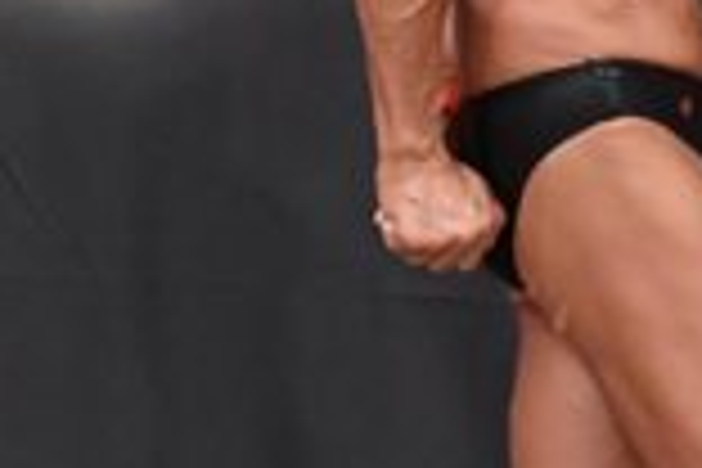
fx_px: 21780
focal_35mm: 1117
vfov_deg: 1.2
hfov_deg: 1.8
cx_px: -677
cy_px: 135
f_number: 5.6
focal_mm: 150
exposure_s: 1/400
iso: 5000
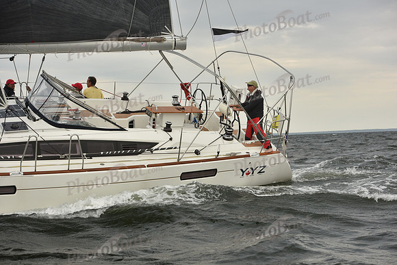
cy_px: 132
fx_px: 772
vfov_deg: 19.5
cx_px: 198
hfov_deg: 28.8
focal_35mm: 70
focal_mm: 70
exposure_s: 1/640
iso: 500
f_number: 6.3
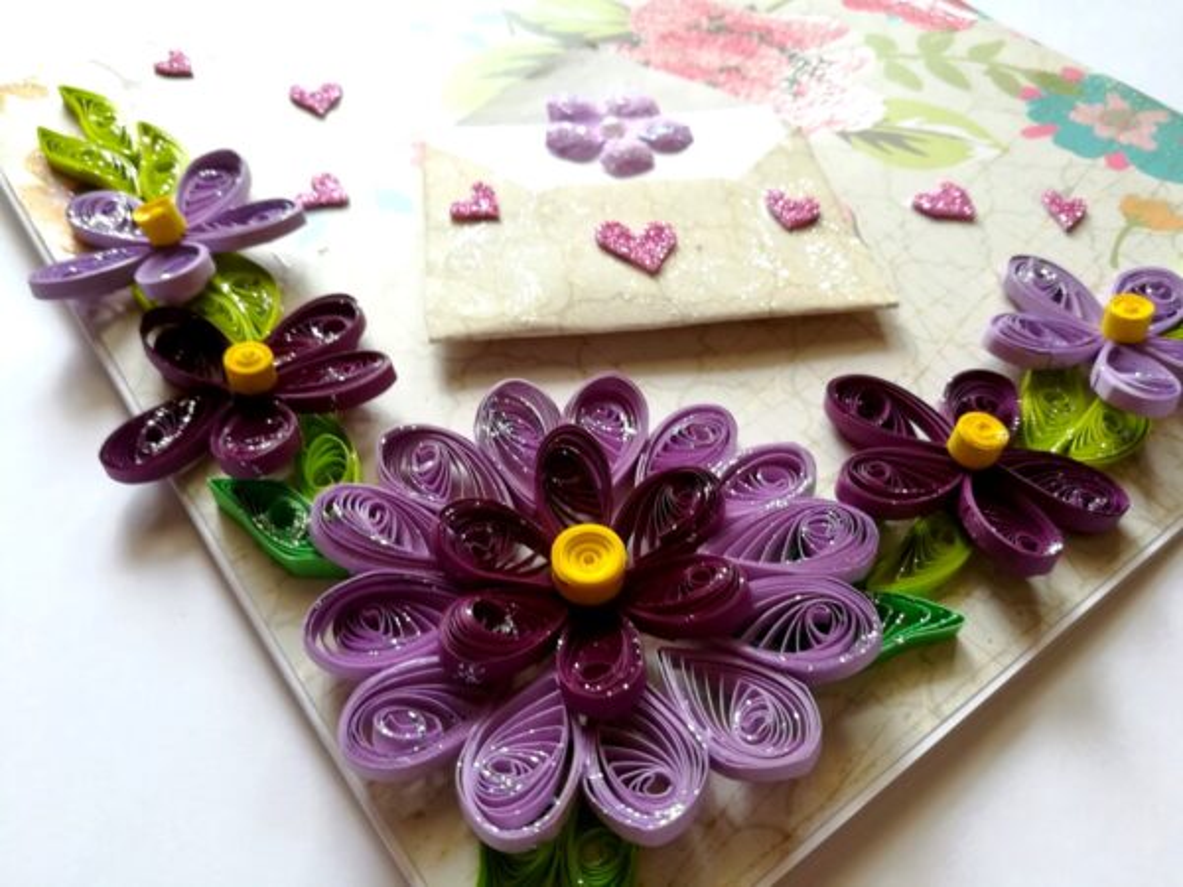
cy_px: 444
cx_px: 592
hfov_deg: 67.3
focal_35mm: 26
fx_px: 889
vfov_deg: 53.1
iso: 50
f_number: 2.2
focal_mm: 3.83
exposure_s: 1/50
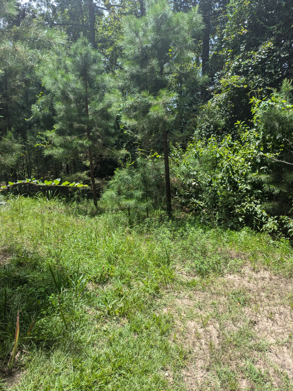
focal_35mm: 25
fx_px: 282
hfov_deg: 54.8
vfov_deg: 69.4
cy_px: 195
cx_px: 145
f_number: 1.85
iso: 40
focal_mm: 6.81
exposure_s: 1/633
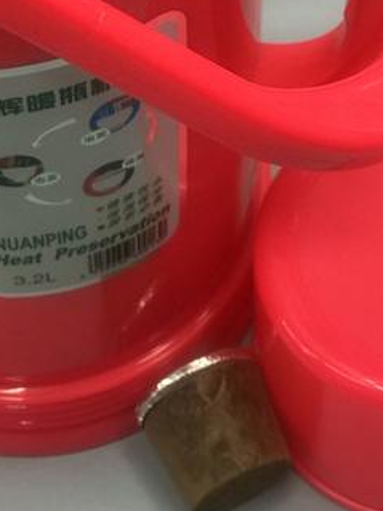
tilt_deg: -44.4
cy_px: -147
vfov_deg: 19.5
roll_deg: +3.9
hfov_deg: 15.9
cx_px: 159
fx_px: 1373
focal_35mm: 93
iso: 50
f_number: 2.2
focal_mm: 4.15
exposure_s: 1/17
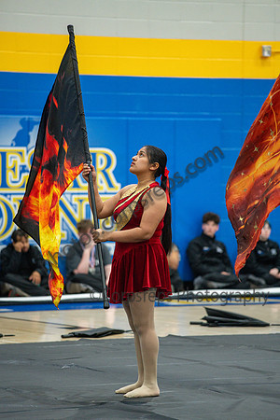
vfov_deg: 10.3
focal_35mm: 200
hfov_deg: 6.9
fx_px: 2333
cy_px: 210
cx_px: 140
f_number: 4
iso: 4000
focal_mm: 200
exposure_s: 1/500
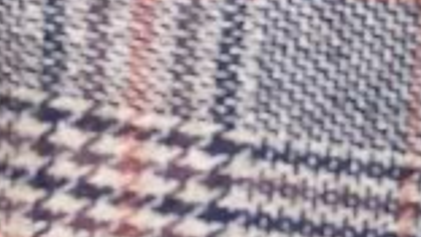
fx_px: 2636
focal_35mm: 236
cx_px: 216
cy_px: 132
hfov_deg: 9.1
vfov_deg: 5.2
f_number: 2.8
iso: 200
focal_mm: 5.85
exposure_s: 1/30
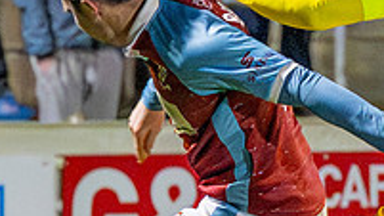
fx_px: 9122
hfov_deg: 2.4
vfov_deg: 1.4
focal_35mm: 896
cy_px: 509
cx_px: 303
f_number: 3.2
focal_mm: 94
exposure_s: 1/1250
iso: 8000
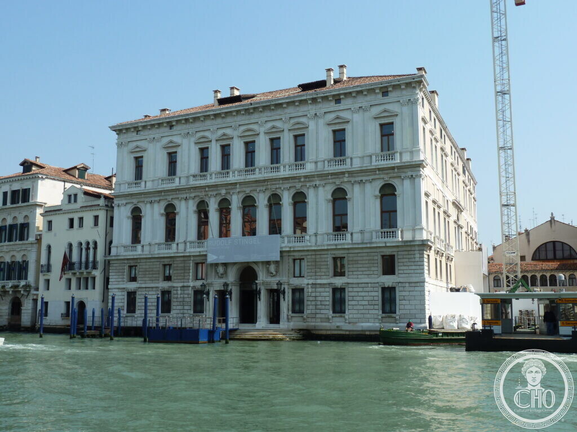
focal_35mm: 40
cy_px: 216
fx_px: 667
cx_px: 288
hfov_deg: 46.8
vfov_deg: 36.0
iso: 80
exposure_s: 1/400
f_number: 4.5
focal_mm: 6.5
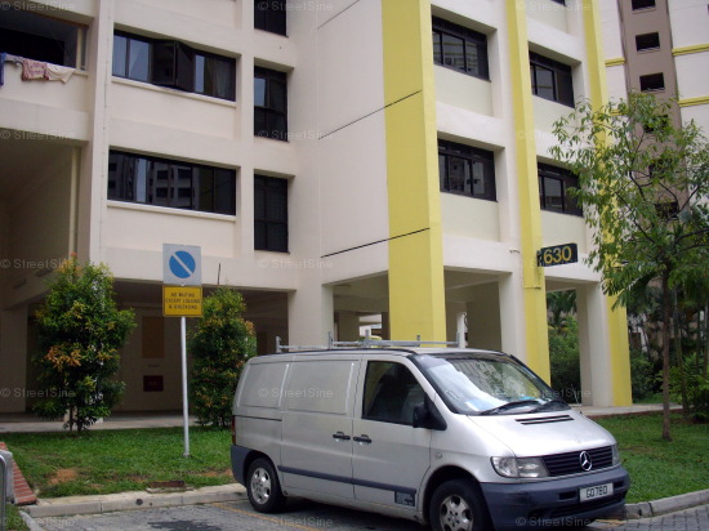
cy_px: 266
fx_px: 757
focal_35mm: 37
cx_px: 354
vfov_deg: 38.6
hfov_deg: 50.2
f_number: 2.8
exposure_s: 1/100
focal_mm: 6.2
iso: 160
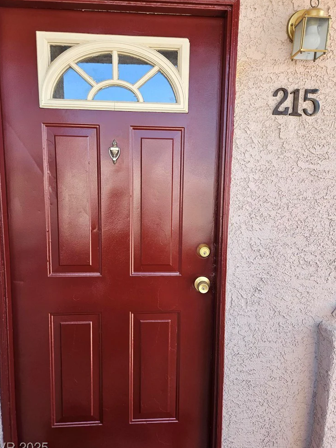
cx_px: 162
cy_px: 228
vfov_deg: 71.6
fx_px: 311
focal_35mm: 24
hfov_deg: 56.8
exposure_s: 1/769
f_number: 1.8
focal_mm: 5.4
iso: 100
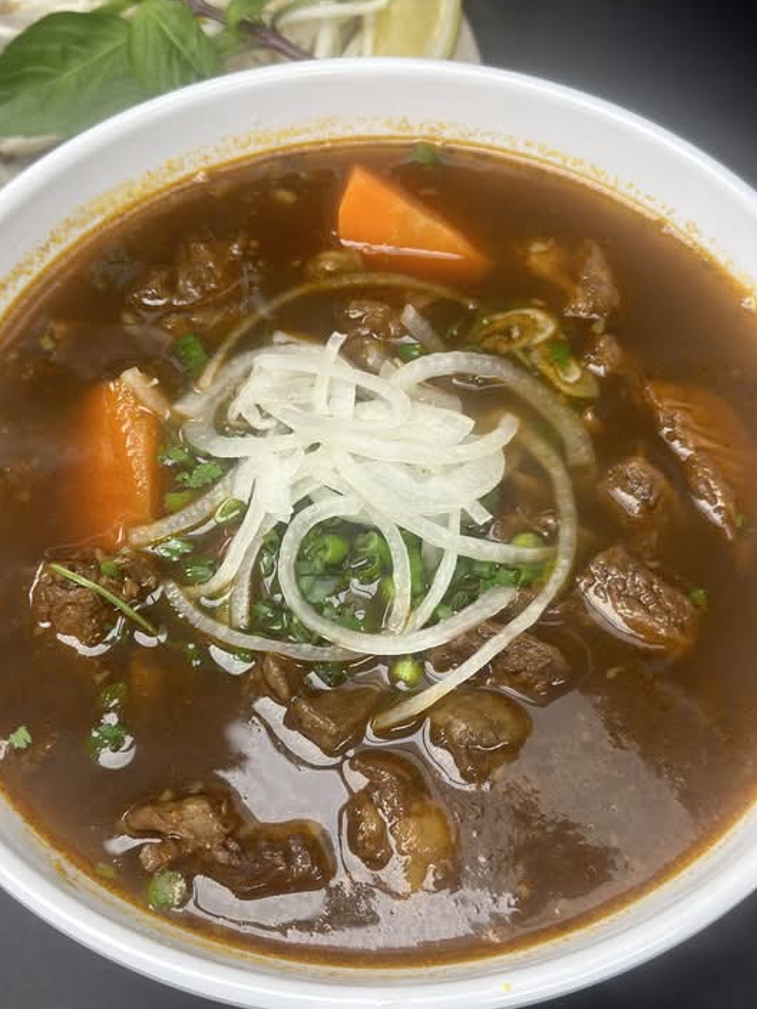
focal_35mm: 50
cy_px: 511
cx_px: 381
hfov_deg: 29.1
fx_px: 1458
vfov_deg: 38.2
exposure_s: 1/120
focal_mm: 6.86
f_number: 1.78
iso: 125
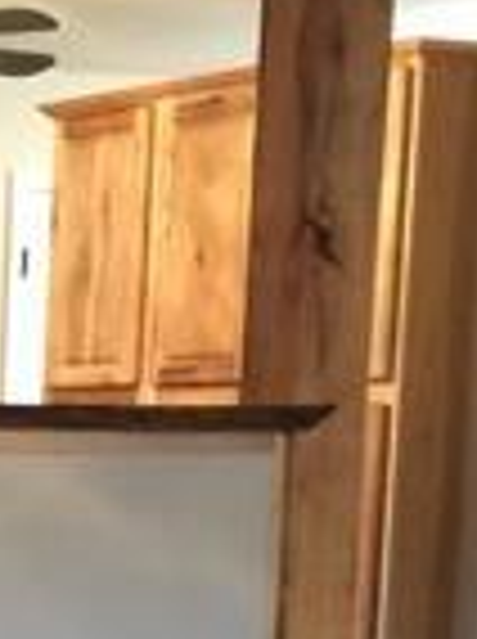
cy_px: 873
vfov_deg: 12.2
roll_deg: -0.4
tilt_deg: -6.9
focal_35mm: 157
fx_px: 2893
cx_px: -738
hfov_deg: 8.5
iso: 64
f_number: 2.2
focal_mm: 4.15
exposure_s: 1/4
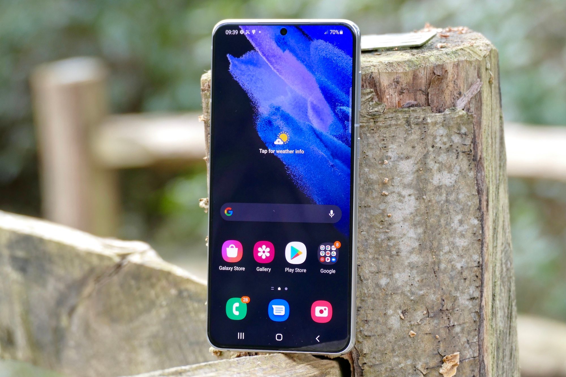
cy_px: 188
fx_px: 2751
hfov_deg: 11.7
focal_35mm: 175
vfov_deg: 7.8
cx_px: 283
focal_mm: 63.88
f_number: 4
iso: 320
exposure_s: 1/100
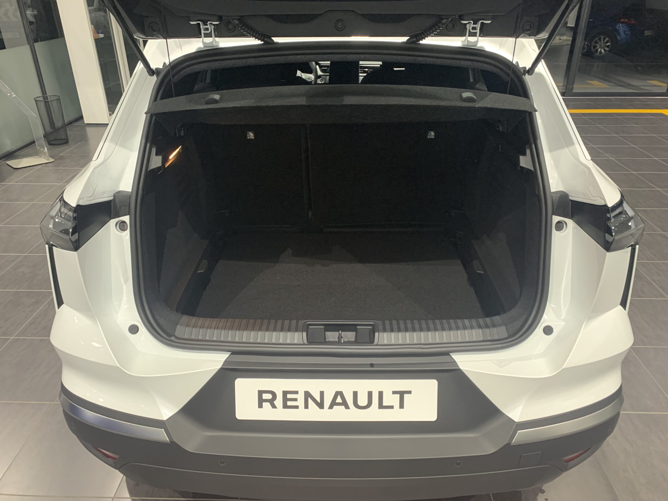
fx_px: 502
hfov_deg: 67.3
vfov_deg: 53.1
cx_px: 334
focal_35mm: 26
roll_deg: -0.5
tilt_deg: -26.7
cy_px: 250
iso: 320
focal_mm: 4.25
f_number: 1.8
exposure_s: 1/50
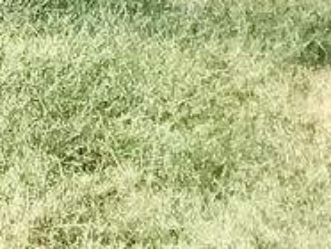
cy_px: -240
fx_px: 2298
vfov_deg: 6.1
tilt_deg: -13.3
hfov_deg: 7.0
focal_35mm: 240
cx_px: -799
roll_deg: -0.7
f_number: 2.4
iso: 25
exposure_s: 1/574
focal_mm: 3.3
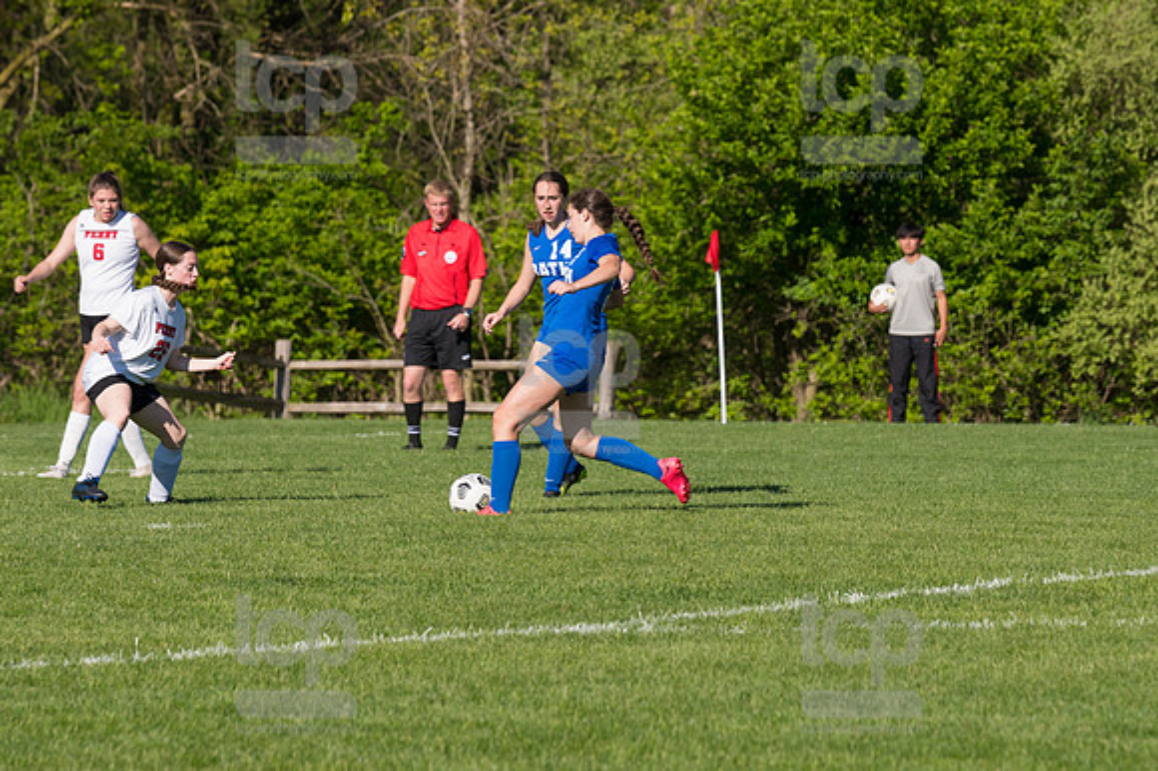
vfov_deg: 4.8
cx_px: 579
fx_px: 9162
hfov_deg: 7.2
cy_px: 386
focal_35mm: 285
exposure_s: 1/1600
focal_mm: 190
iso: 250
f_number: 5.6
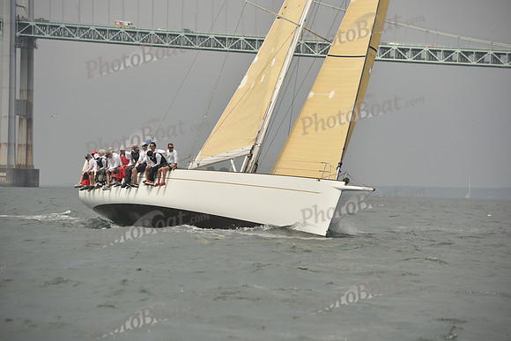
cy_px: 170
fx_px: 2839
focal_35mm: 200
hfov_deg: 10.3
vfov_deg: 6.9
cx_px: 256
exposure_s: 1/640
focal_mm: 200
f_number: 7.1
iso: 250
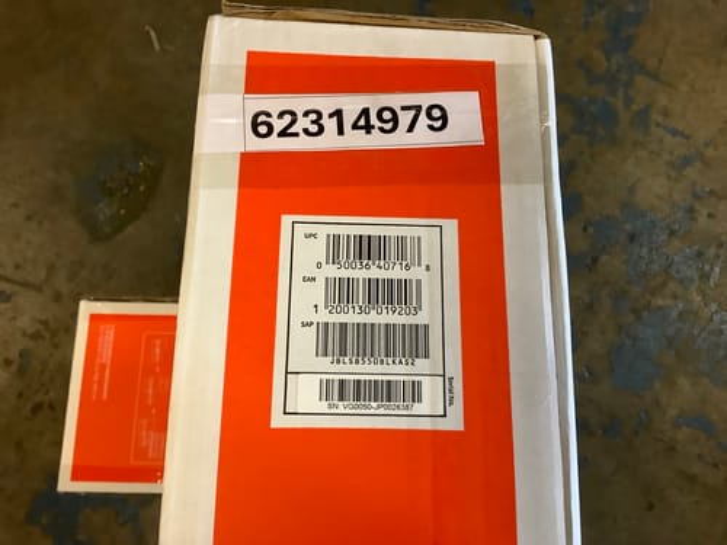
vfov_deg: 45.4
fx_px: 651
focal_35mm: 31
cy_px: 272
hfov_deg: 58.4
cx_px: 364
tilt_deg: -75.7
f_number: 2.4
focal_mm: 3.3
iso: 250
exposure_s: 1/33
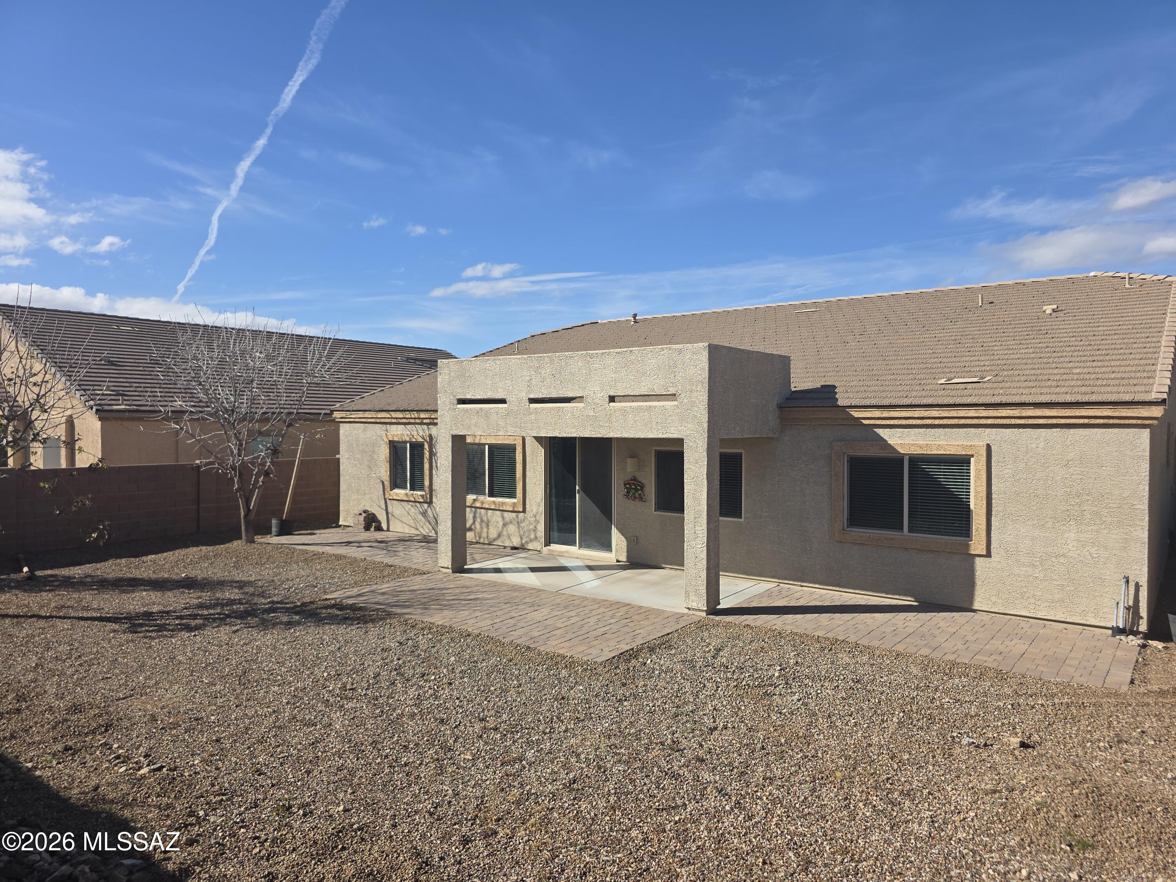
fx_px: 781
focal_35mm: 23
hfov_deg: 73.9
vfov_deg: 58.9
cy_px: 441
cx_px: 588
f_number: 1.7
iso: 12
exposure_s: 1/934
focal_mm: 6.3
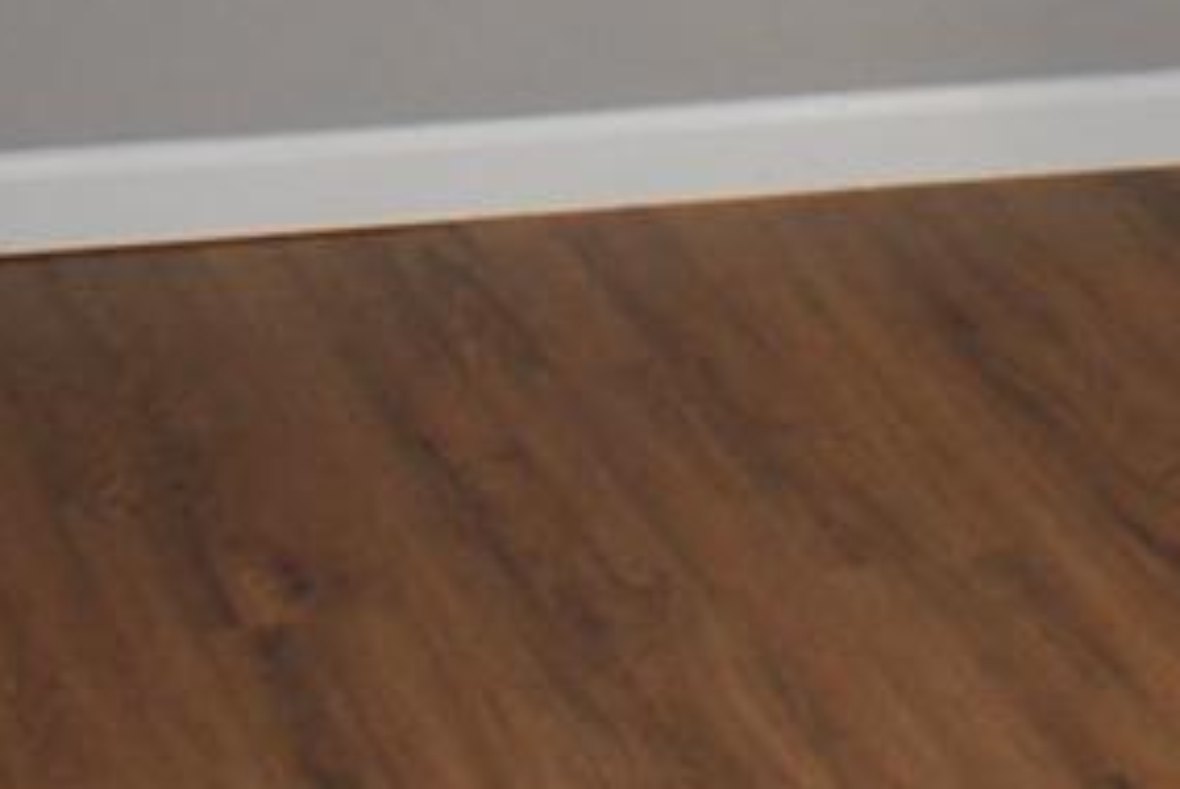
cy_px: -806
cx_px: 881
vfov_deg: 6.0
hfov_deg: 9.1
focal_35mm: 225
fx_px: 7382
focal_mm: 22
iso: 200
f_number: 3.8
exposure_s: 1/60
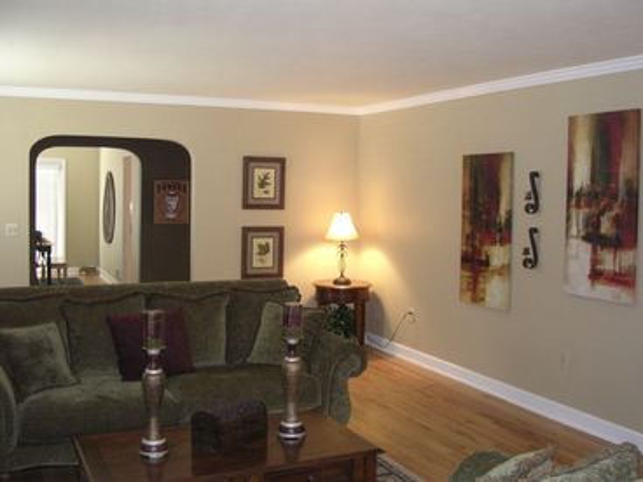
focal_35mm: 38
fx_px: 706
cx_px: 322
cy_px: 241
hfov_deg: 49.0
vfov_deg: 37.7
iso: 400
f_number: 2.8
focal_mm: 5.8
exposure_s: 1/16.4
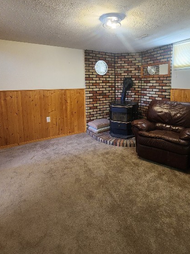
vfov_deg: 86.5
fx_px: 132
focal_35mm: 18
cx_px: 106
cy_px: 100
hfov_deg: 71.3
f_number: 2.2
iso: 400
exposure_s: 1/40
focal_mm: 2.2
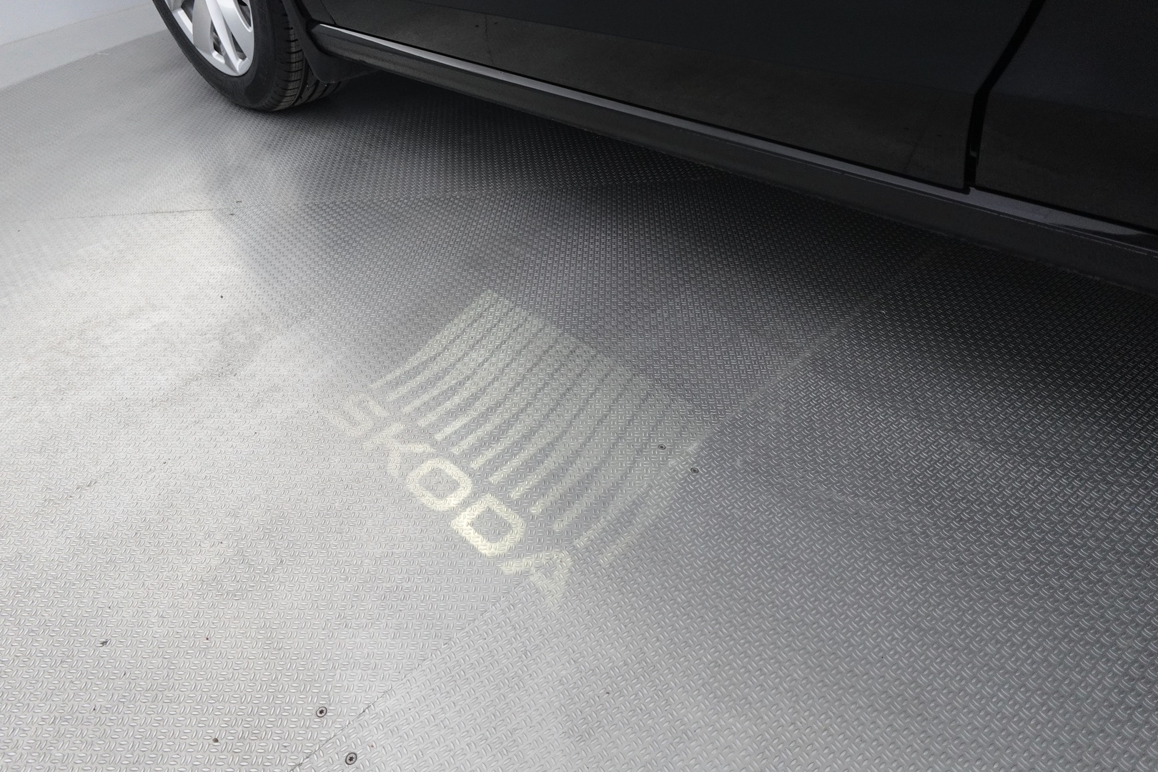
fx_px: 643
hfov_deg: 84.0
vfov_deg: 61.9
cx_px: 579
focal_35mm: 20
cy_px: 386
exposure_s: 1/80
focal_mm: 7.6
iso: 800
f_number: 2
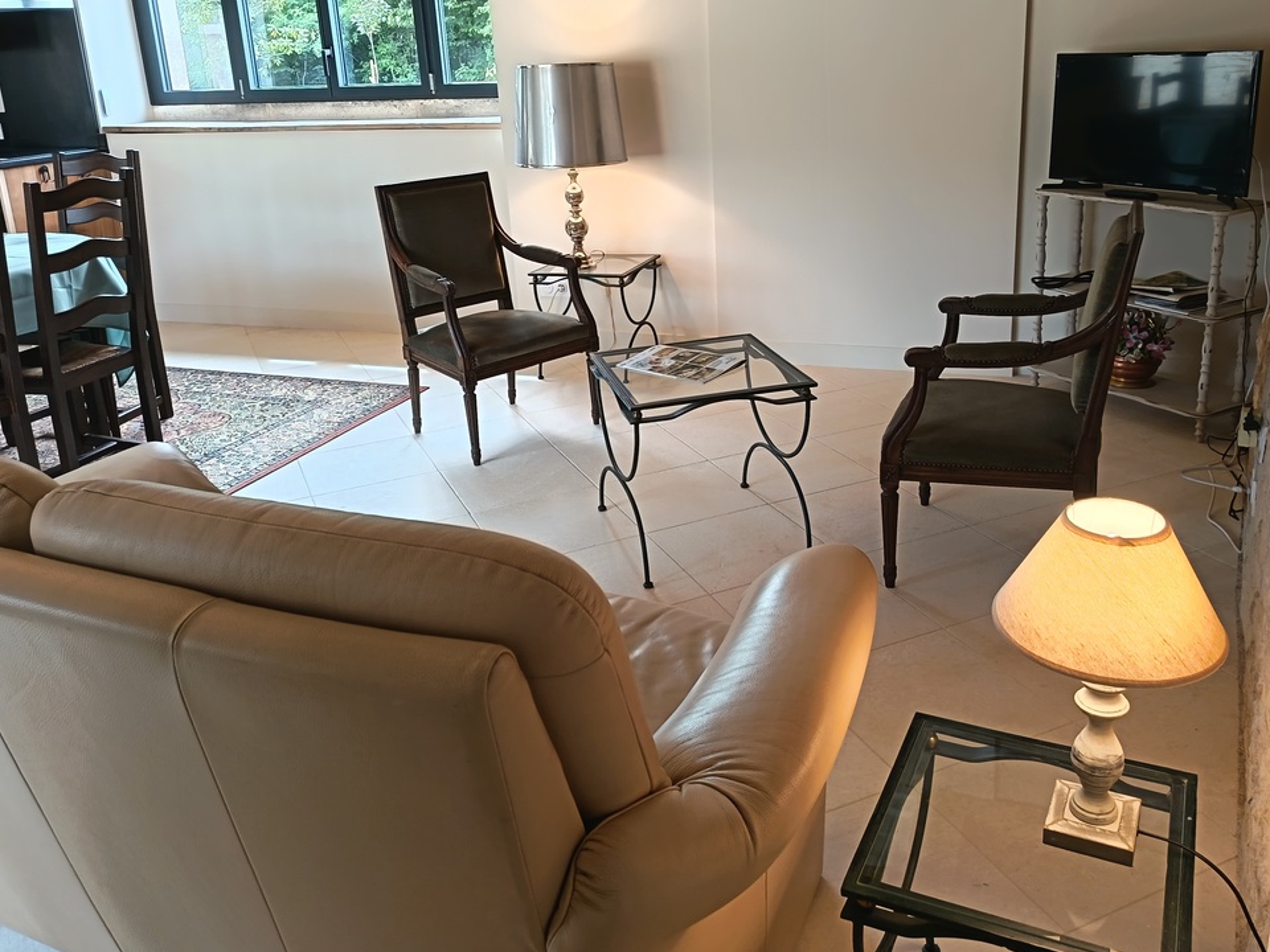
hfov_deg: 59.9
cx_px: 667
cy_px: 366
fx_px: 1101
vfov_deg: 46.4
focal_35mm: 30
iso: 423
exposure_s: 1/50
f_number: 1.75
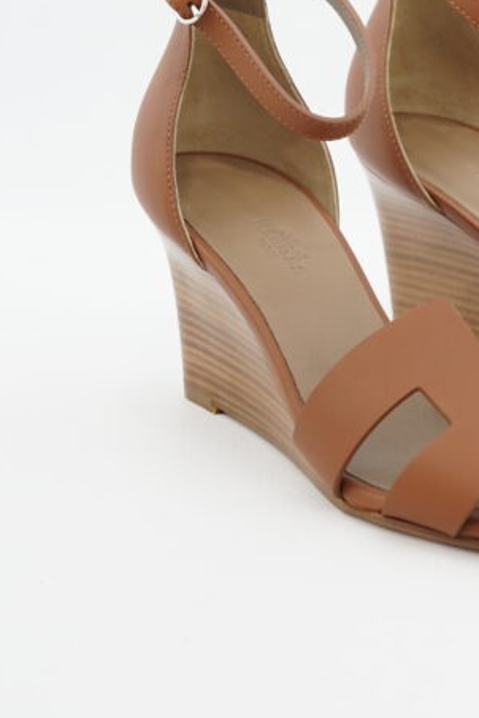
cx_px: 492
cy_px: 269
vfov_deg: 18.1
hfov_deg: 12.0
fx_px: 2255
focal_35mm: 113
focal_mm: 50
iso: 640
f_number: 6.3
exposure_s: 1/13
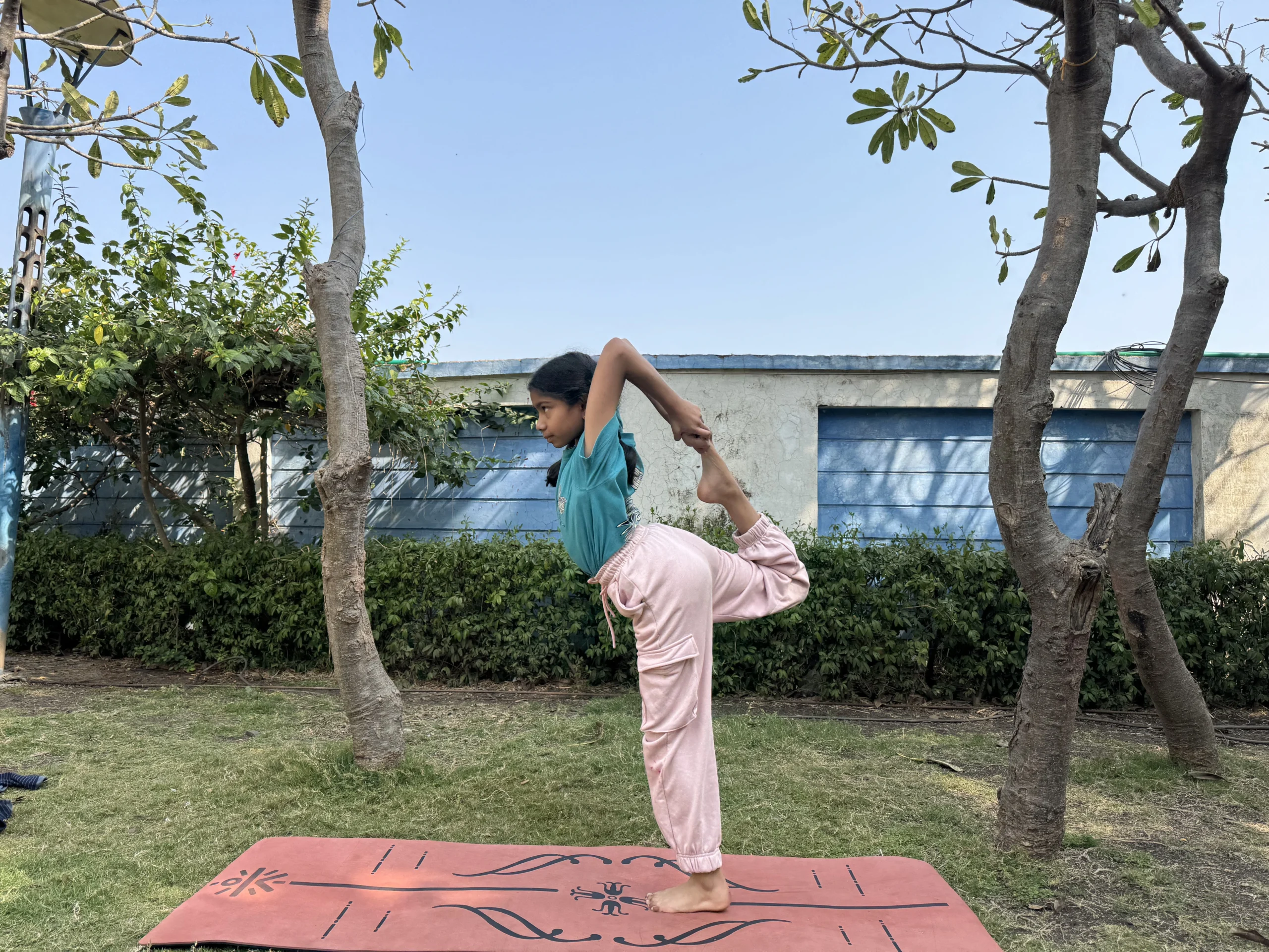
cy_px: 476
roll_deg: -0.9
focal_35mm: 24
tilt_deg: +2.9
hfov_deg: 71.6
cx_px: 634
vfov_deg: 56.8
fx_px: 880
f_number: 1.78
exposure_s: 1/2331
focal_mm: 6.76
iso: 80
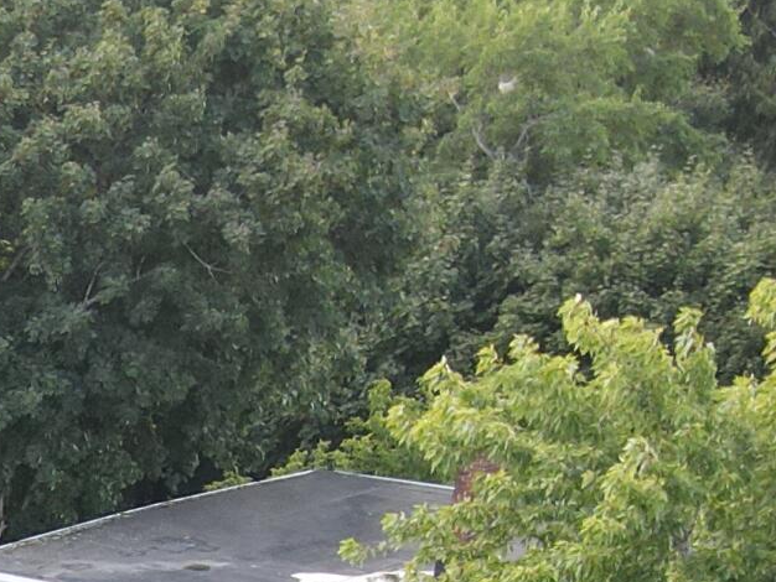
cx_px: -895
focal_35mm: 115
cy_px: 1388
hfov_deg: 13.8
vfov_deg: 10.9
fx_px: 2579
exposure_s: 1/80
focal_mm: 4.5
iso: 100
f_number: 2.8
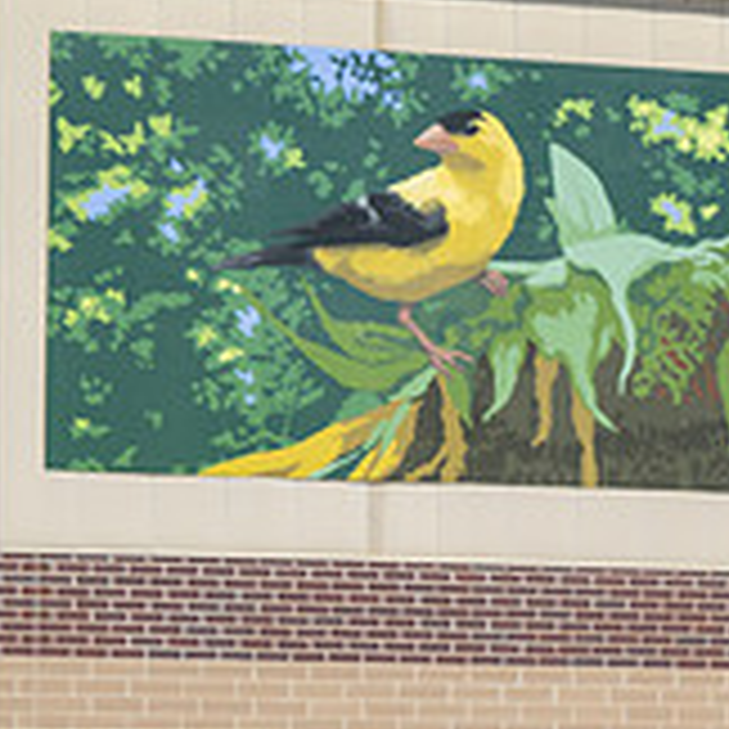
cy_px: 740
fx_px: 5218
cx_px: 1287
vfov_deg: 8.0
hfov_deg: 7.8
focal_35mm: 219
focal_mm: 72
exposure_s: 1/500
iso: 250
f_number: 10
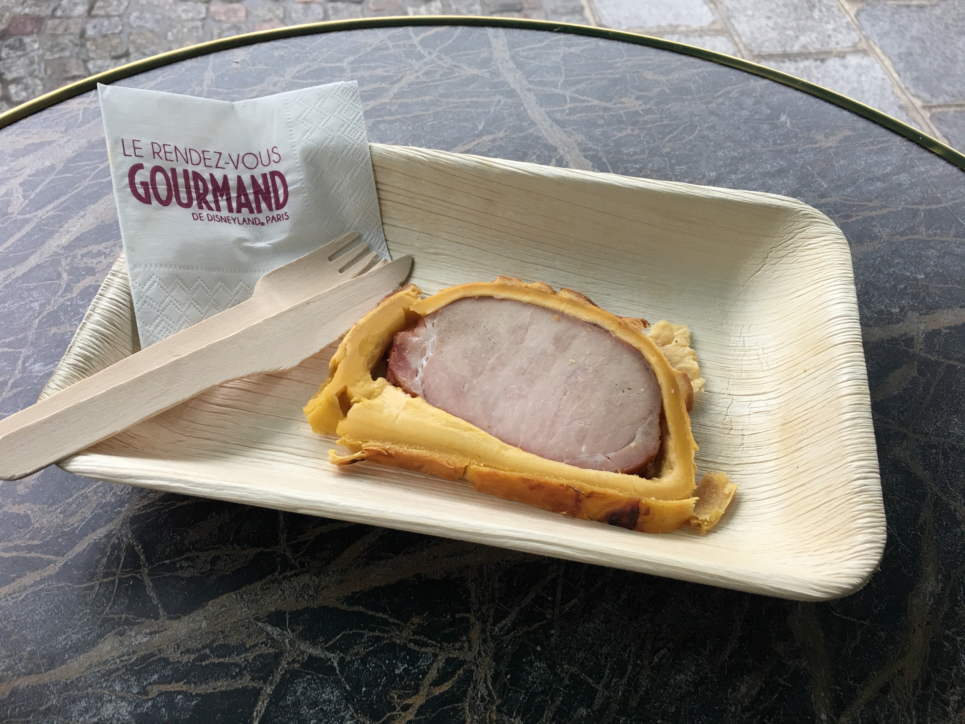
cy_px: 362
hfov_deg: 61.7
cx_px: 482
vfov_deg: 48.2
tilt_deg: -50.5
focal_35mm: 29
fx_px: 808
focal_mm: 4.15
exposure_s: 1/17
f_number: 2.2
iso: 32
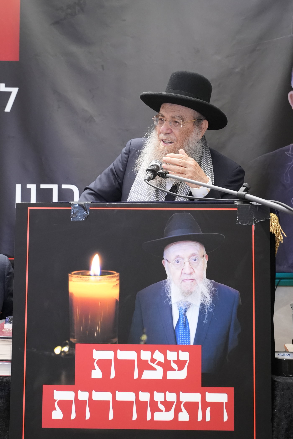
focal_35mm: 48
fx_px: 585
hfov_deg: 28.1
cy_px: 220
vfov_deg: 41.1
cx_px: 146
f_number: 6.3
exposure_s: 1/200
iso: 6400
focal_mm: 48
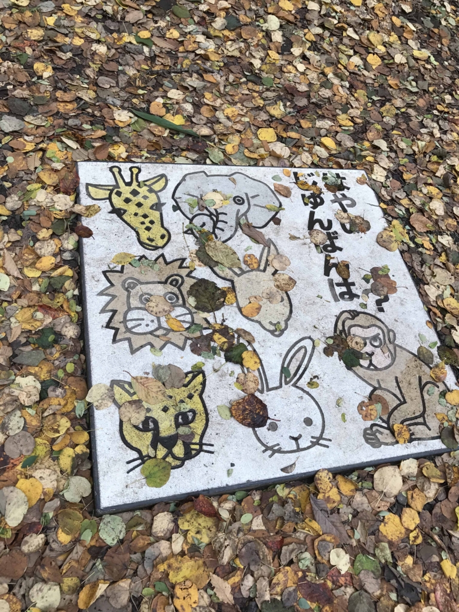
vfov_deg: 63.4
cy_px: 306
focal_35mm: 28
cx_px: 230
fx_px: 495
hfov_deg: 49.7
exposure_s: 1/167
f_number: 1.8
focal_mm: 3.99
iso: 20
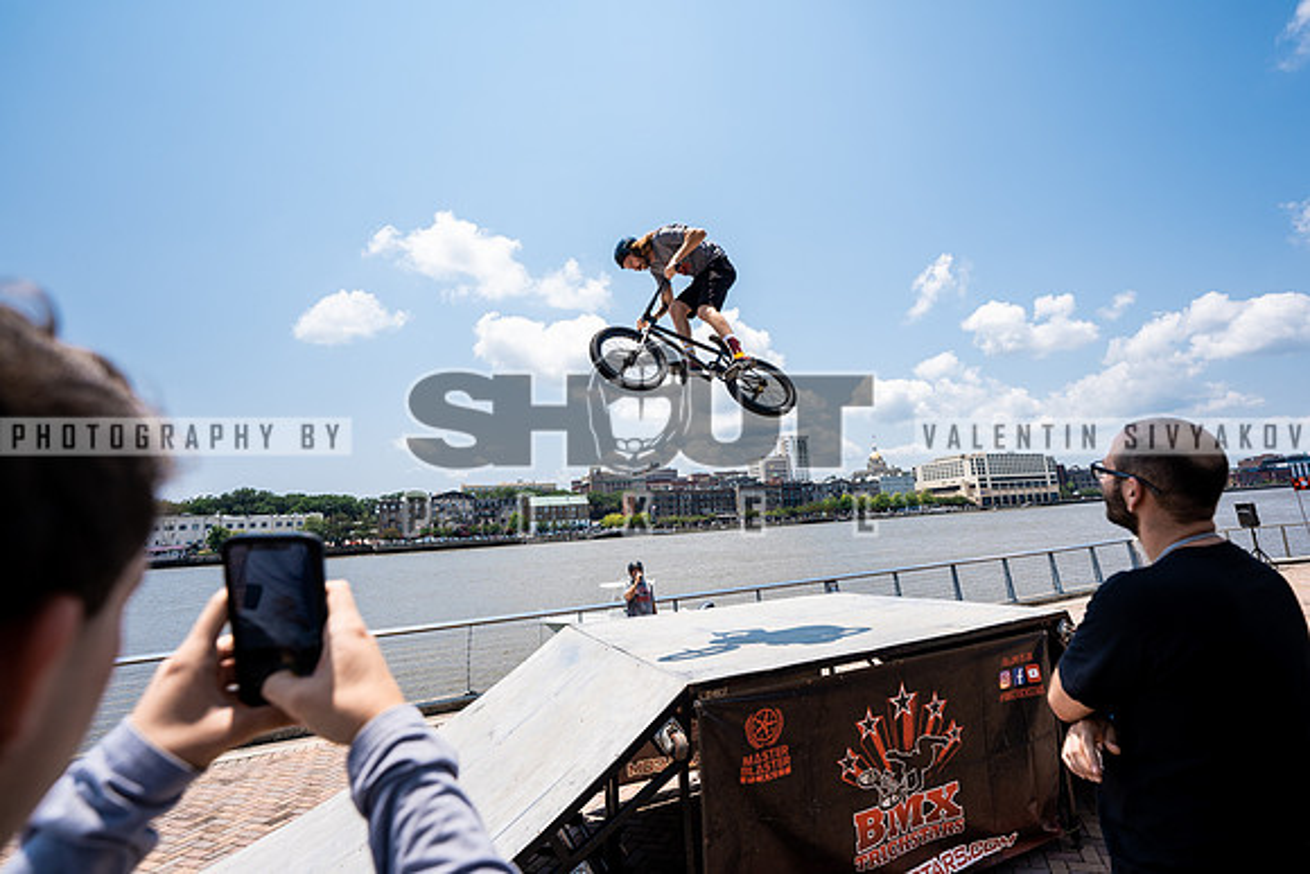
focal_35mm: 16
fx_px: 567
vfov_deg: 75.0
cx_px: 729
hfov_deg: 97.8
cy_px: 388
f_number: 3.2
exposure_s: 1/2500
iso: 125
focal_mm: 14
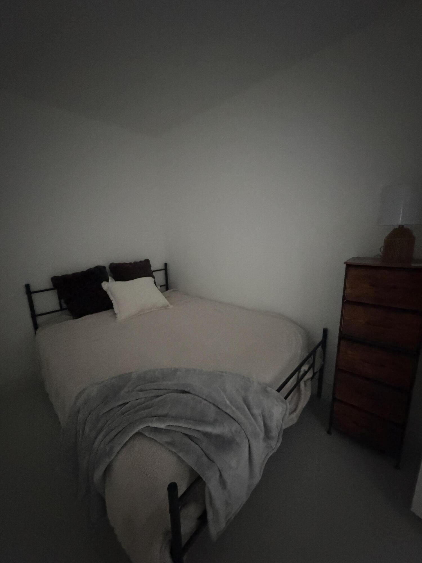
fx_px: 228
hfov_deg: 85.7
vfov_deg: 102.1
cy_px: 282
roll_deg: +1.7
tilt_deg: -13.0
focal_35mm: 14
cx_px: 211
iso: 2000
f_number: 2.2
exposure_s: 1/30
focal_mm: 2.22
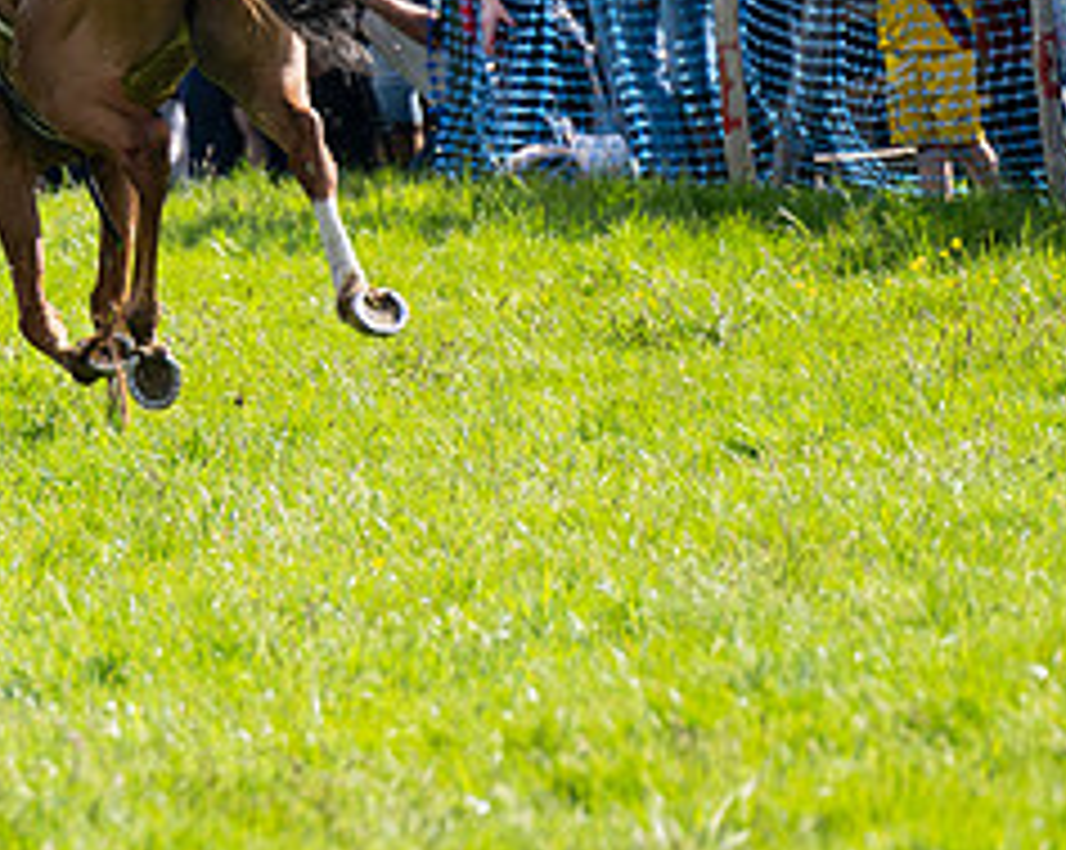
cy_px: 29
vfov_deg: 1.8
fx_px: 26595
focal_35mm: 844
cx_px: -435
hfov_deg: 2.3
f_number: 4
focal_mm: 280
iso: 200
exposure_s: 1/1600
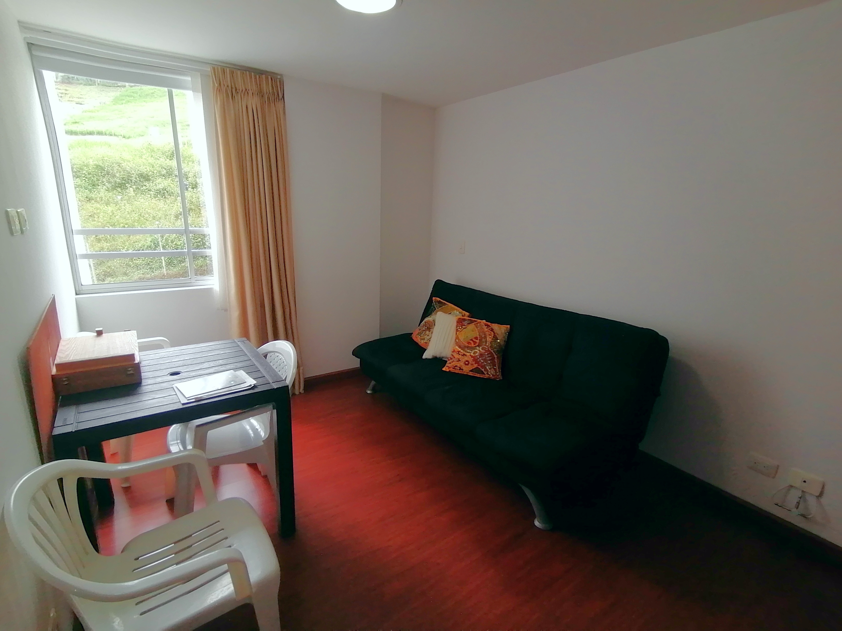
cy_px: 316
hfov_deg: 91.0
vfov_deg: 74.7
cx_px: 421
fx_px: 414
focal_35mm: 17
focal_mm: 2.7
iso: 64
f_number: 2.4
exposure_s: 1/50
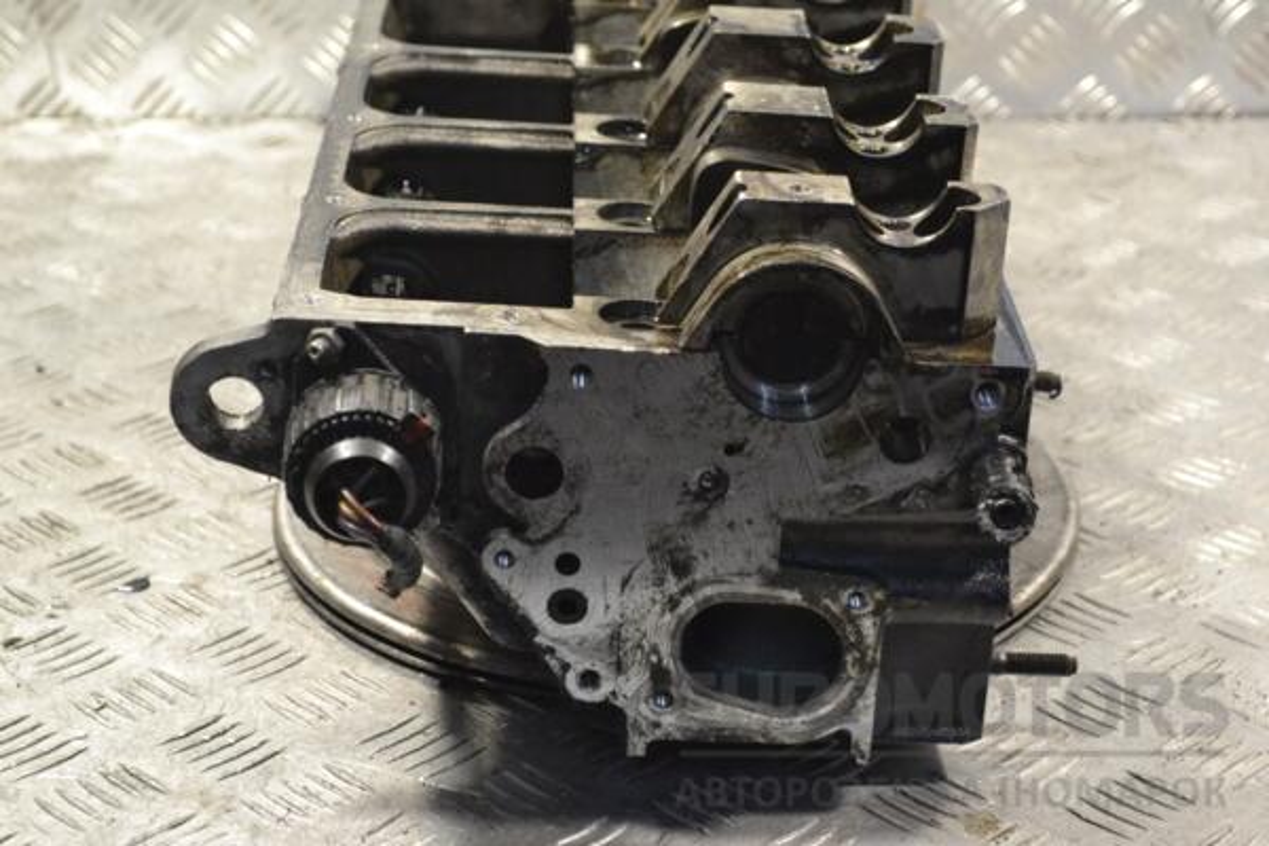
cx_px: 634
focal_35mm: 78
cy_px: 423
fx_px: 2749
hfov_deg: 26.0
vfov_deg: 17.5
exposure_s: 1/200
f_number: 7.1
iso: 3200
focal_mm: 52
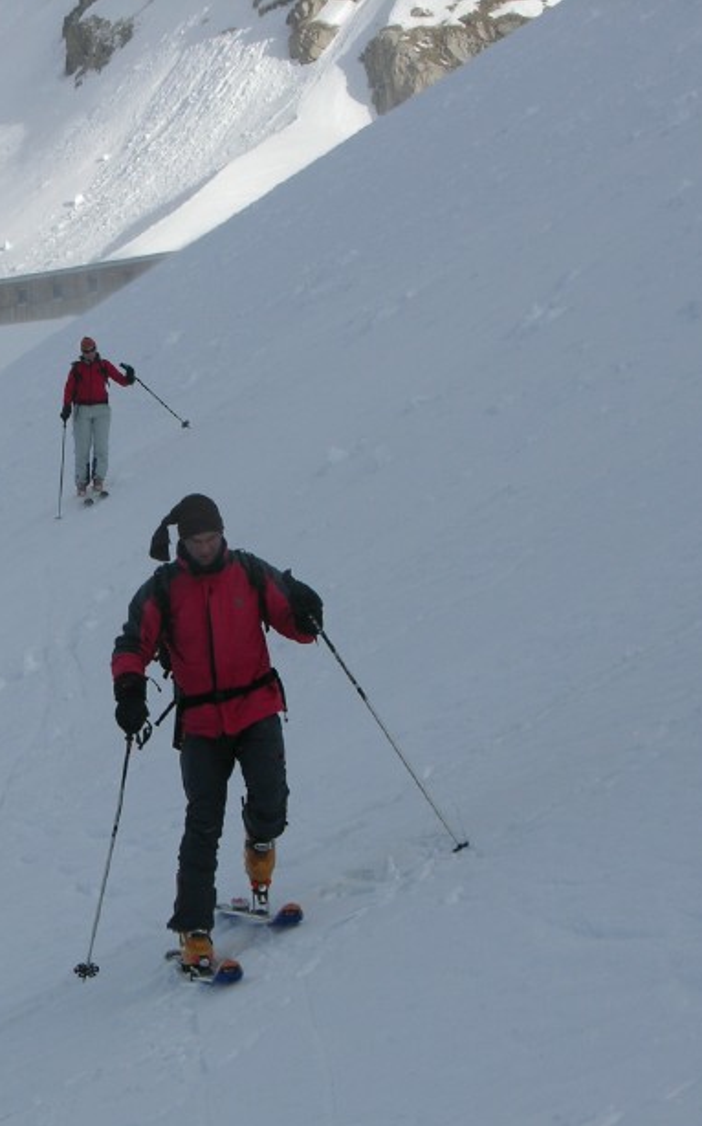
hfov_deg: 9.4
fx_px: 4230
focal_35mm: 138
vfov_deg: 15.1
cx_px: -35
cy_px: 702
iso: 50
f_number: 6.8
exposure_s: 1/313
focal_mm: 19.9
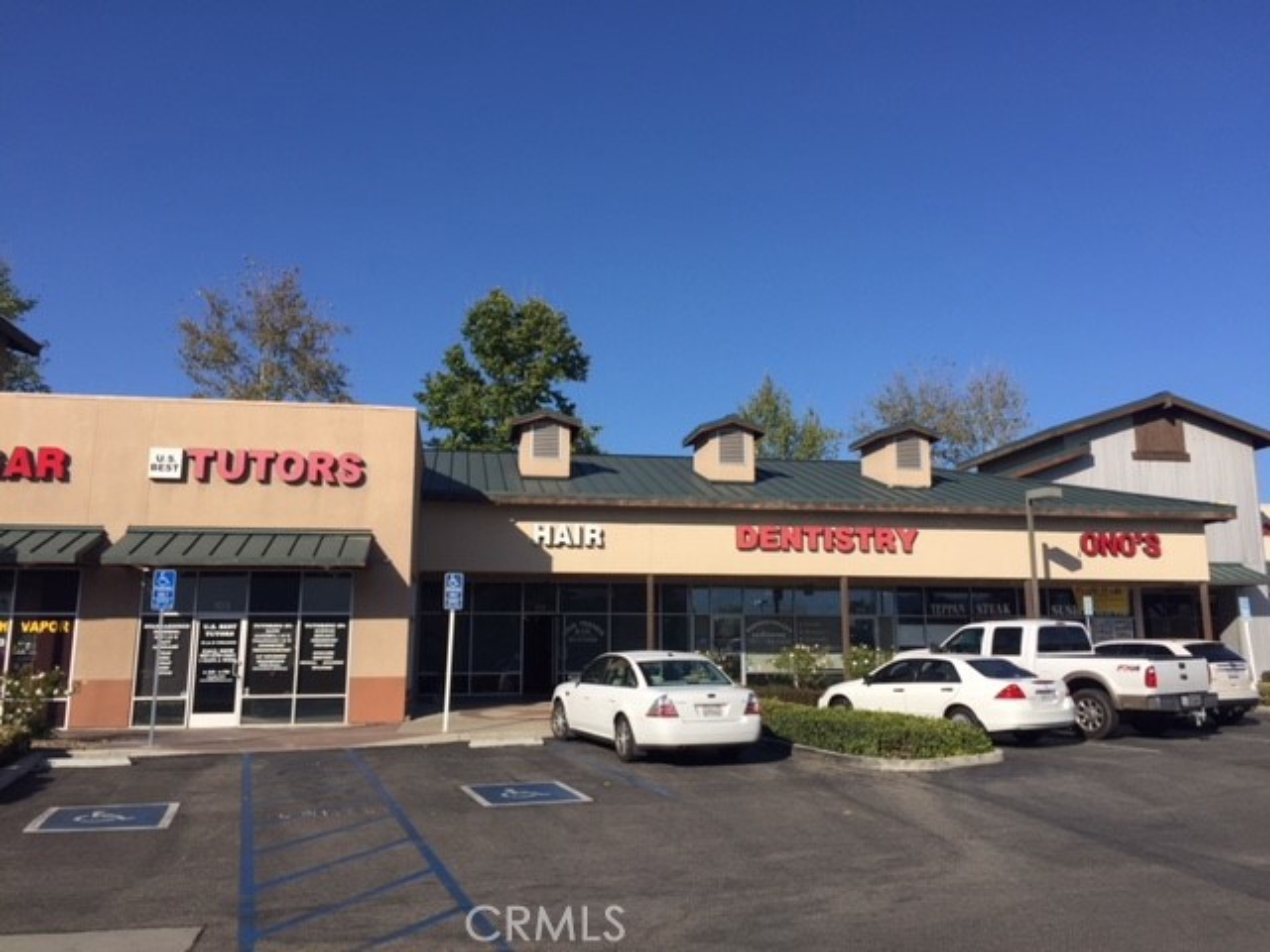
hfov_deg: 61.7
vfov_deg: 48.2
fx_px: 1064
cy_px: 476
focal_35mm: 29
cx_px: 635
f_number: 2.2
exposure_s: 1/2639
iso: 32
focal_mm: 4.15
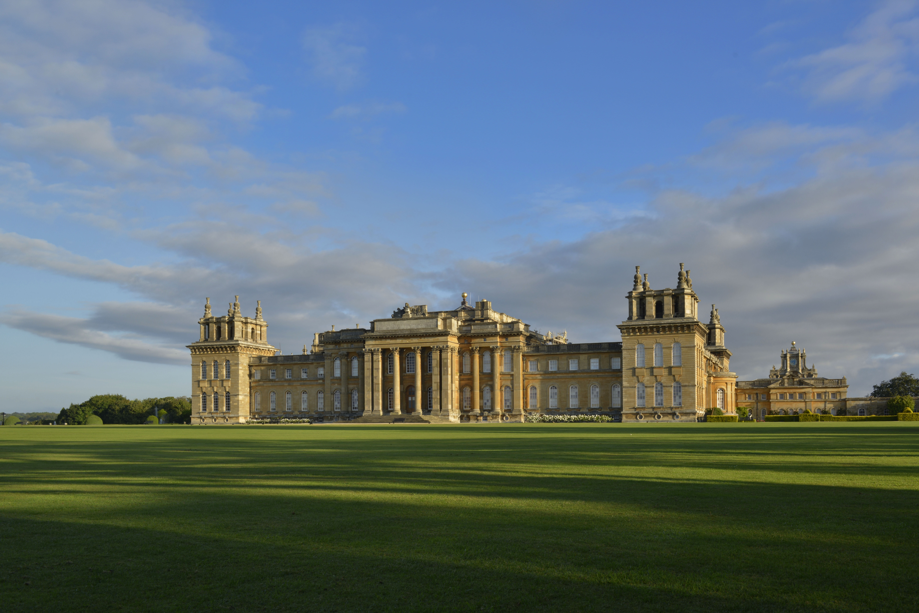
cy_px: 306
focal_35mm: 31
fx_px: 792
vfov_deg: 42.4
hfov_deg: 60.3
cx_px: 460
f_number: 14
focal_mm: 31
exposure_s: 1/250
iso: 200
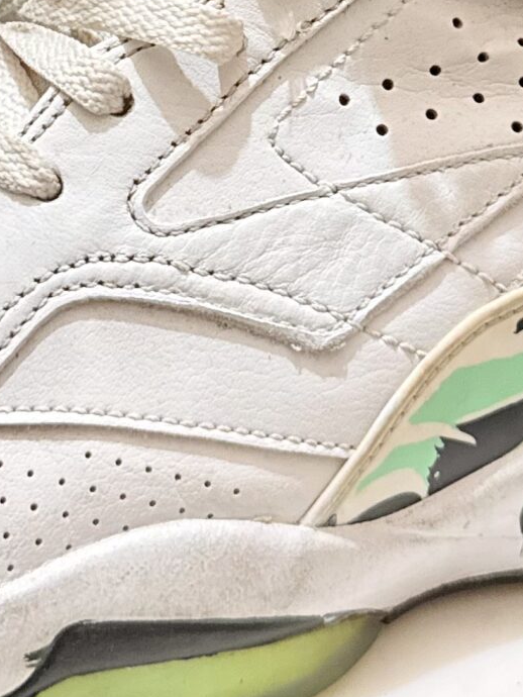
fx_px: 1792
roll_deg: +3.1
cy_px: -140
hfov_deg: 16.6
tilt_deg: -15.3
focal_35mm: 89
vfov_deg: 20.6
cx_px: 247
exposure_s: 1/50
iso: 500
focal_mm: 6.76
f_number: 1.78
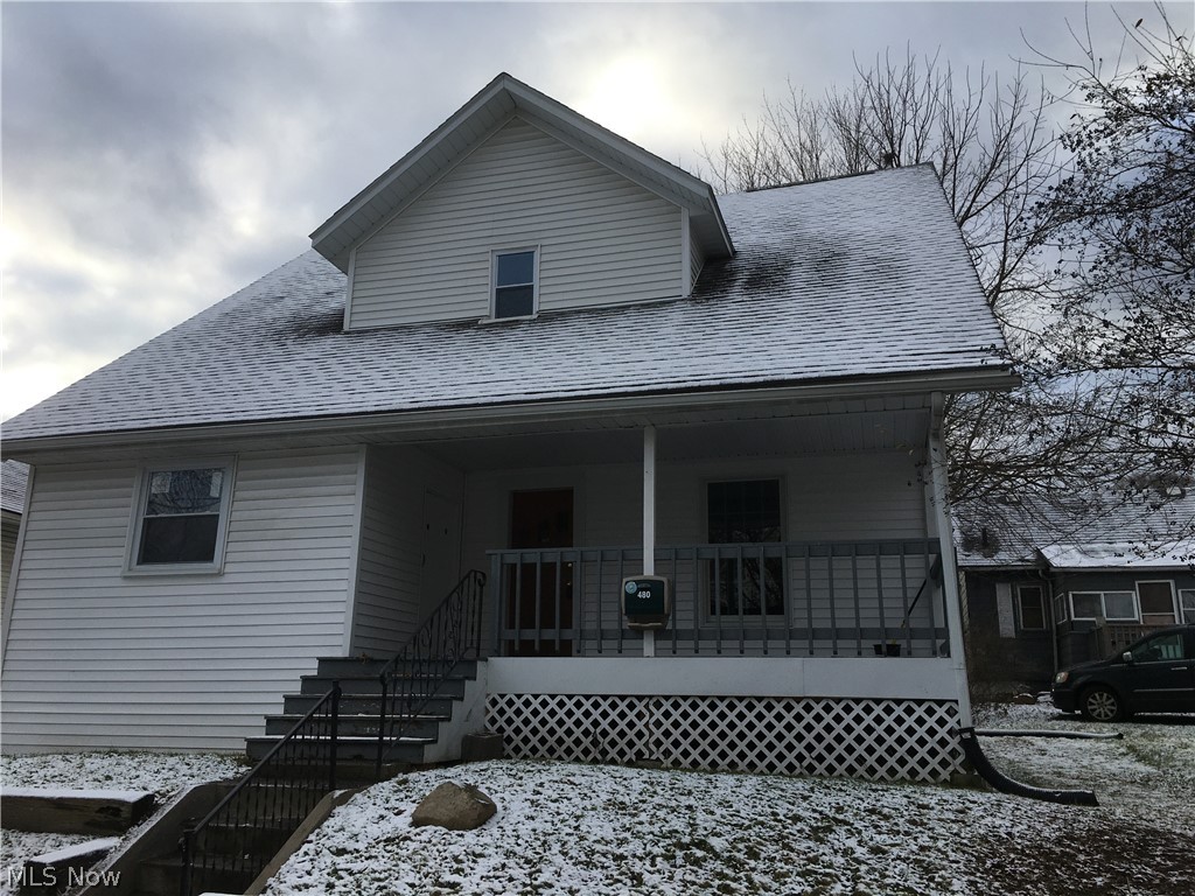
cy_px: 448
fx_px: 1001
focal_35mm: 29
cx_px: 598
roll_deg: -1.9
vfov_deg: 48.2
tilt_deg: +17.4
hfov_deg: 61.7
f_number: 2.2
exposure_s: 1/686
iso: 25
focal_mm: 4.15
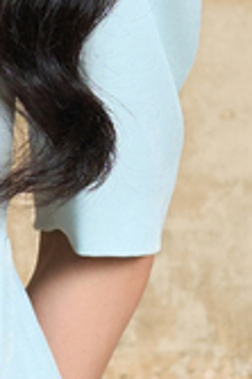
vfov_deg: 5.9
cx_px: -175
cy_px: 456
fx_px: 3672
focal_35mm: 349
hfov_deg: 3.9
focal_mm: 30
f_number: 4
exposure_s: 1/160
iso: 200
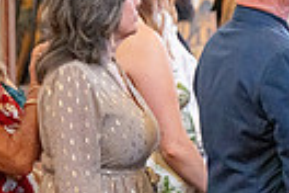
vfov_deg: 2.1
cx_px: 541
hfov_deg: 3.1
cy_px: 196
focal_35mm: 658
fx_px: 5282
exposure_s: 1/320
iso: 1250
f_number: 3.2
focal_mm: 150
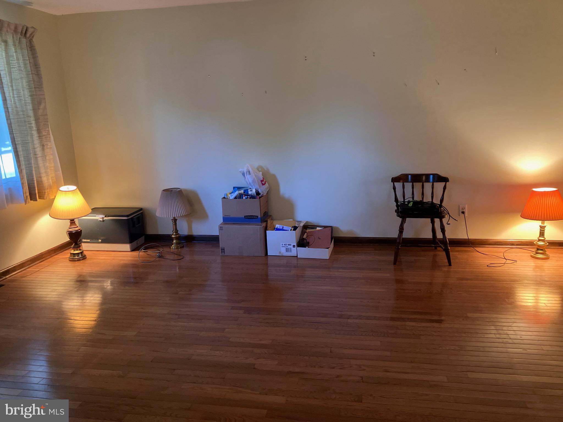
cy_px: 211
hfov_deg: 63.4
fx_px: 455
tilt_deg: -12.0
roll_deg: +2.0
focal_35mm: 28
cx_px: 282
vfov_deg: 49.7
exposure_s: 1/60
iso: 200
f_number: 1.8
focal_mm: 3.99
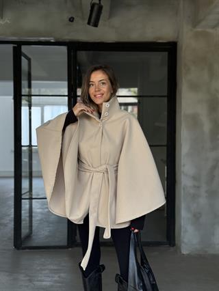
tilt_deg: -1.4
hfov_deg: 30.3
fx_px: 404
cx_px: 110
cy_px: 146
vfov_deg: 39.6
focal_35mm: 48
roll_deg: -0.5
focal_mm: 6.76
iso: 200
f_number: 1.78
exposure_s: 1/128
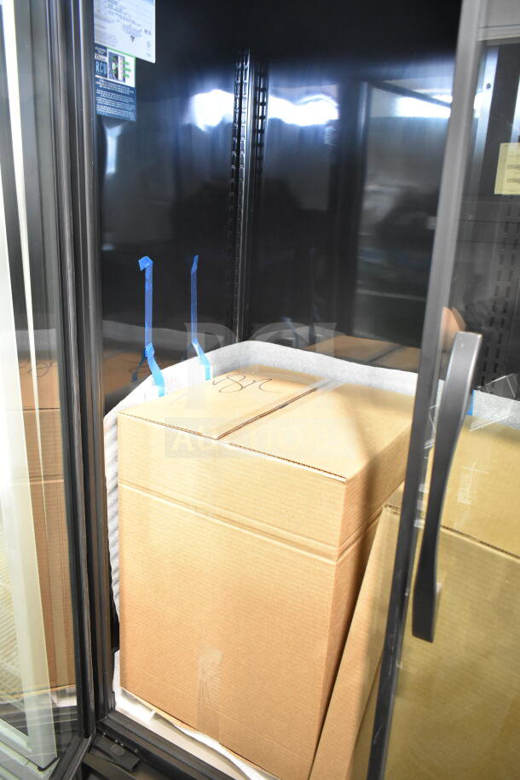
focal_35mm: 27
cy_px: 390
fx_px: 585
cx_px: 260
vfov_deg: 67.4
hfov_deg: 48.0
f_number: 3.5
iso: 2800
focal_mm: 18
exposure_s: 1/30
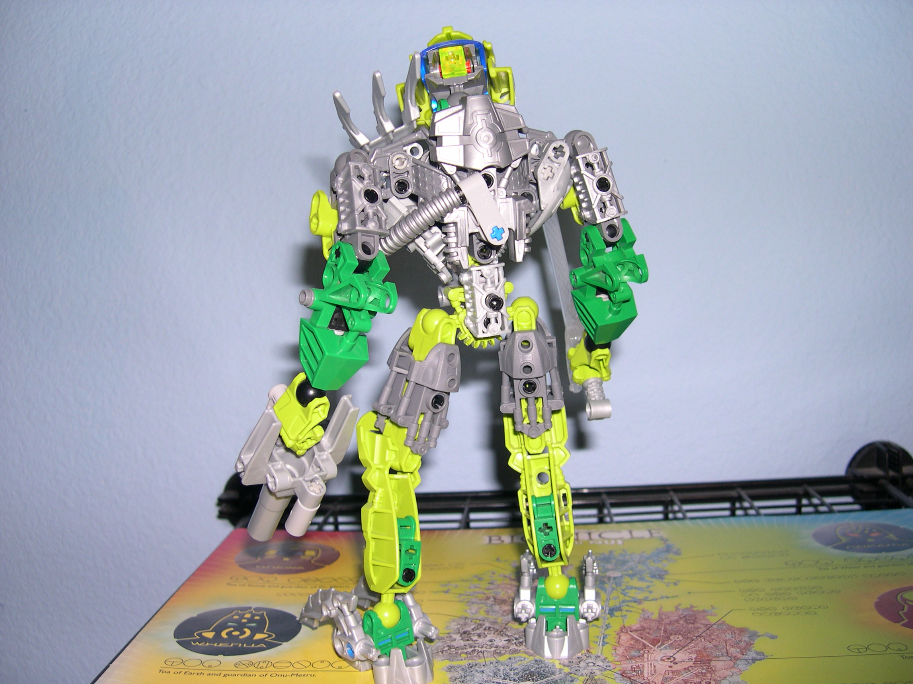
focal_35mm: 38
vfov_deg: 37.7
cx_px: 456
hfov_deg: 49.0
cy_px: 342
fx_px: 1002
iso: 100
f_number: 2.8
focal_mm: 8
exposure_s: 1/60
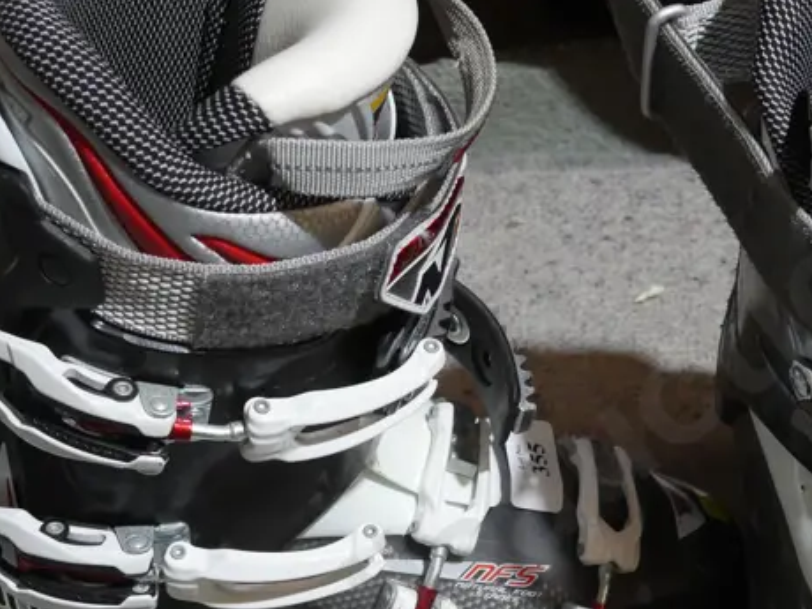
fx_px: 2088
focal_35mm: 89
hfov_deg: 21.8
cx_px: 620
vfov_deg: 16.5
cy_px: 446
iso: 640
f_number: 4.5
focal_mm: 20
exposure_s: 1/60
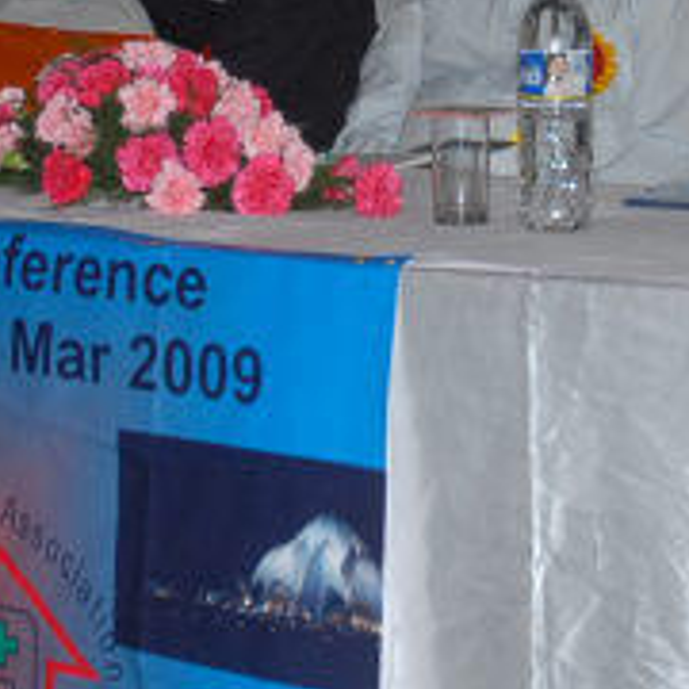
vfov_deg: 16.8
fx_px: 2297
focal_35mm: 102
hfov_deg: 17.1
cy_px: 63
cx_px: 394
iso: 400
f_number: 5.6
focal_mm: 18
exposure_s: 1/125
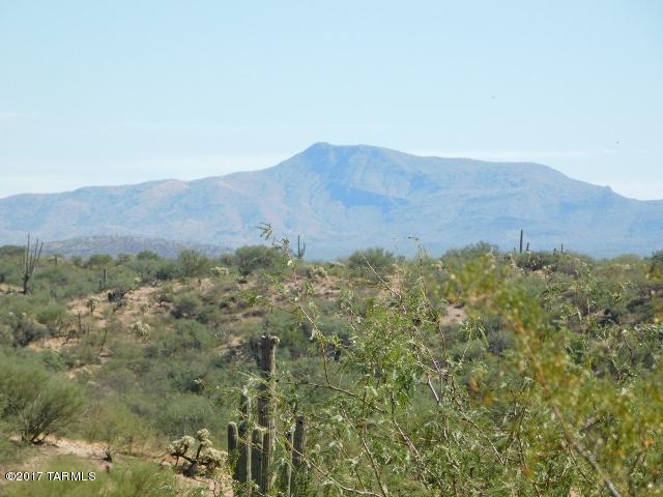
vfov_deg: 6.4
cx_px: 332
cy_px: 248
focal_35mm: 232
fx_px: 4443
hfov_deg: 8.5
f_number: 5.6
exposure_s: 1/400
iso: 125
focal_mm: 41.3
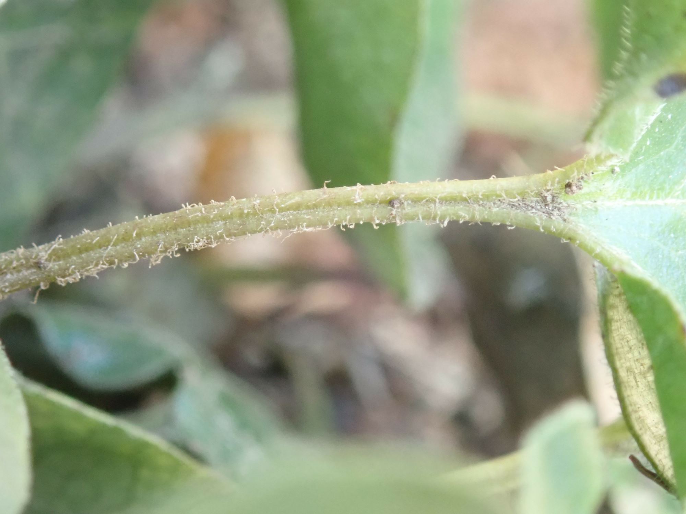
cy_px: 257
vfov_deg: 14.8
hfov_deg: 19.6
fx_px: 1982
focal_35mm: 100
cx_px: 343
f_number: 4.9
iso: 1250
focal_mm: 18
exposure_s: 1/100
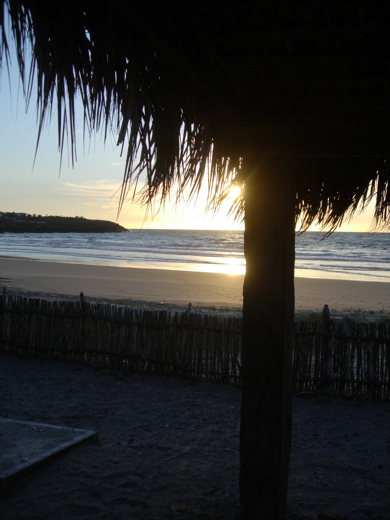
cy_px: 255
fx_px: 601
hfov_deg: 36.0
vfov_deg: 46.8
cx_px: 185
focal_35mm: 40
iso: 64
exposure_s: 1/745
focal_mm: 7.8
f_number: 2.8
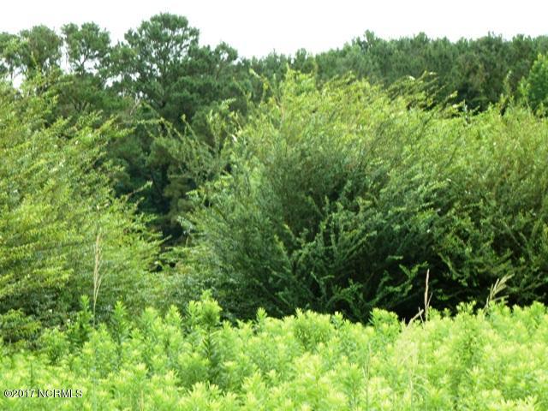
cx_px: 274
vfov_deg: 9.6
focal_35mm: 155
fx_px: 2454
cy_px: 206
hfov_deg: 12.7
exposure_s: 1/80
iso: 100
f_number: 5.3
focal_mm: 27.7
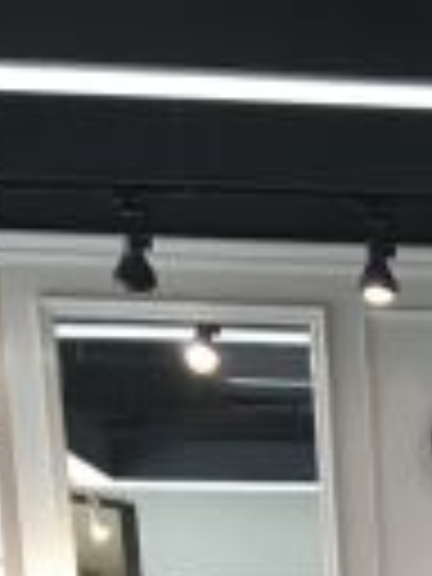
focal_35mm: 158
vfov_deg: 10.3
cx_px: 970
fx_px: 2629
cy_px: 1521
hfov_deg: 8.7
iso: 32
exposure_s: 1/33
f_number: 2.2
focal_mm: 4.15
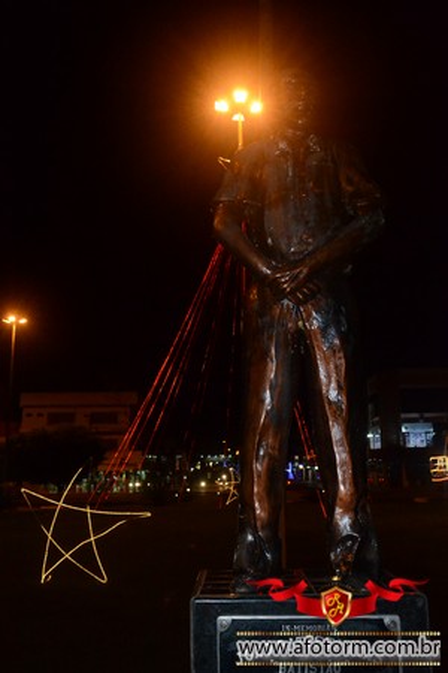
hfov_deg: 40.0
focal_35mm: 33
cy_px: 336
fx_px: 616
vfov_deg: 57.2
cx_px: 224
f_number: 7.1
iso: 3200
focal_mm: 22
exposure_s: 1/125
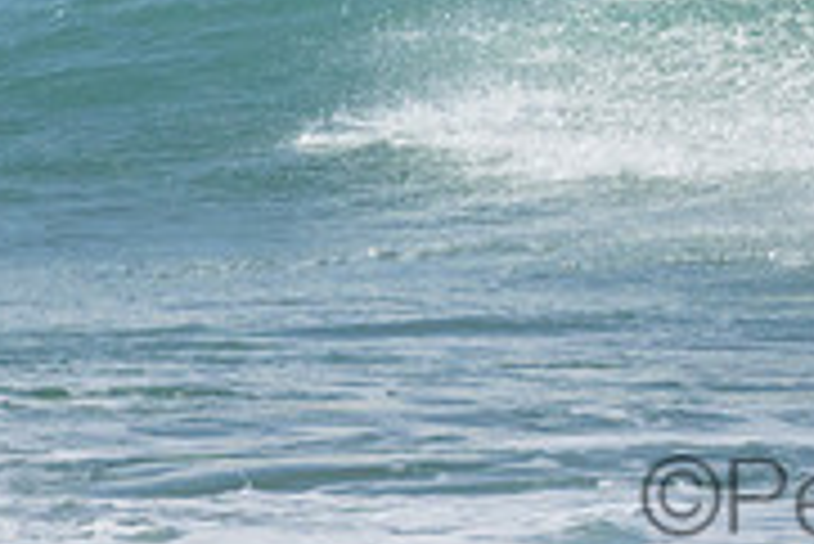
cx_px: 989
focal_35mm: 2565
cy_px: -250
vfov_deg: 0.5
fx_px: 58042
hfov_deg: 0.8
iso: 1800
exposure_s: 1/1600
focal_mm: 800
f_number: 11
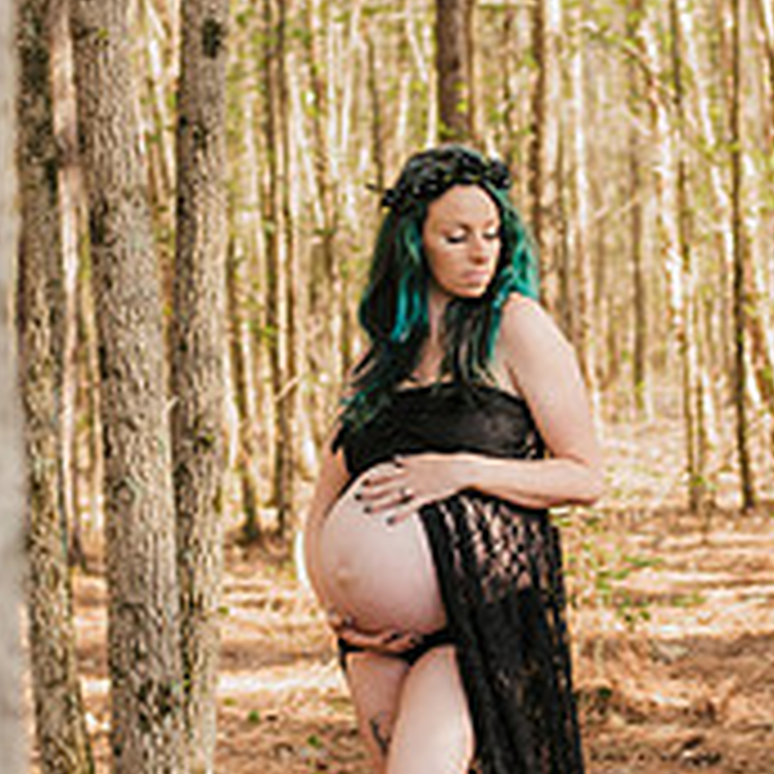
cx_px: 544
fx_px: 2808
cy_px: 464
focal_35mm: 111
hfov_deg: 15.6
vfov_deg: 15.7
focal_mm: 50
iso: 100
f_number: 2.8
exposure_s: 1/100
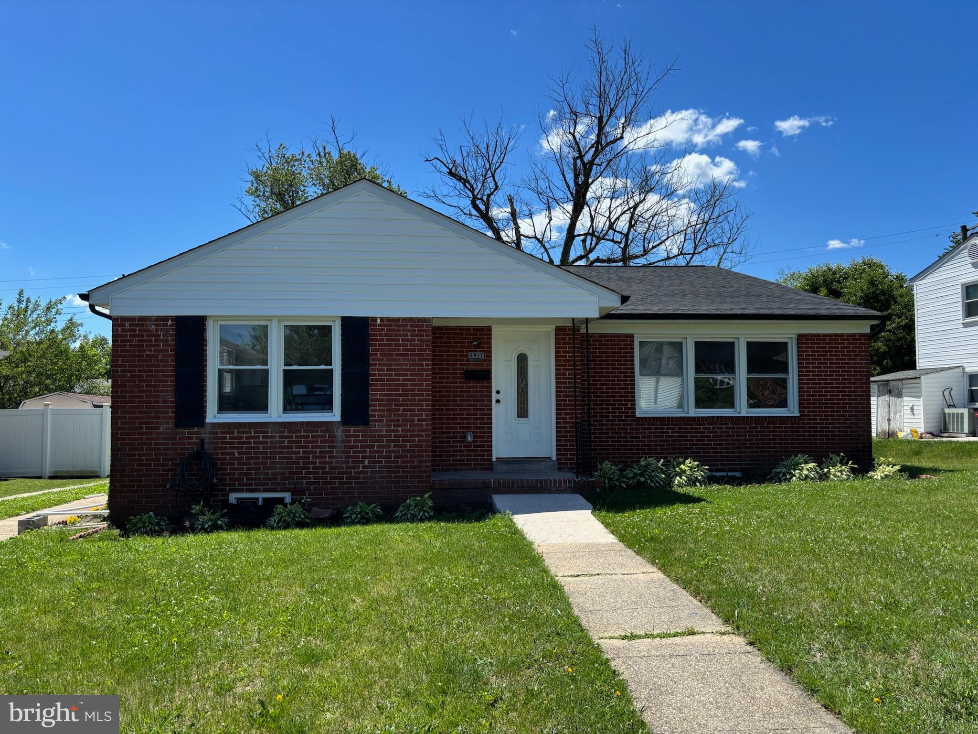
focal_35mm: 26
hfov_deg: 67.3
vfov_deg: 53.1
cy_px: 367
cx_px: 489
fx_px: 735
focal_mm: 5.96
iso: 50
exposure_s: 1/2710
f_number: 1.6
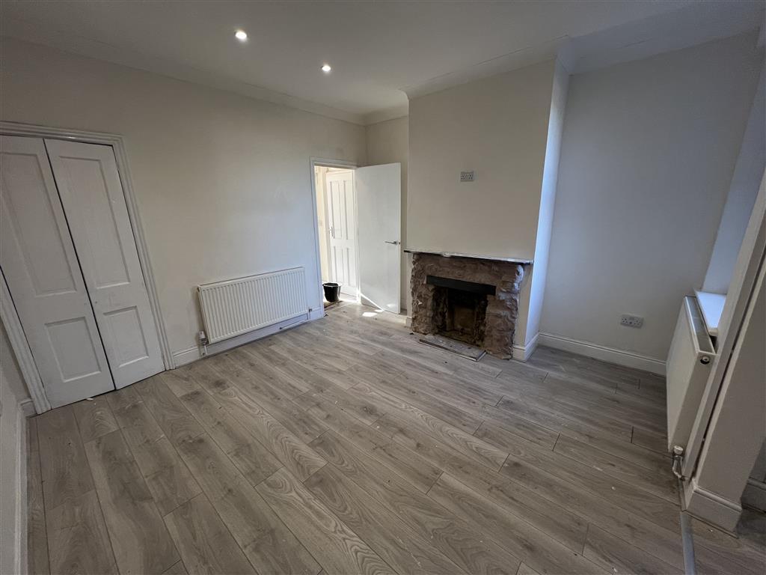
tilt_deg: -14.3
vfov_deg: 89.9
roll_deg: +0.5
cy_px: 288
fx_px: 288
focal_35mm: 13
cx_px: 383
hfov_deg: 106.2
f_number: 1.8
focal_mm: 1.57
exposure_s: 1/100
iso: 80
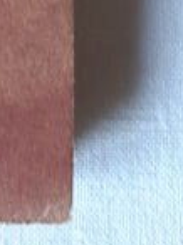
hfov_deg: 7.1
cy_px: -524
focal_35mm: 190
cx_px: -327
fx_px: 1343
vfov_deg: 8.5
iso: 121
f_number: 1.7
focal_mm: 3.93
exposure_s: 1/50
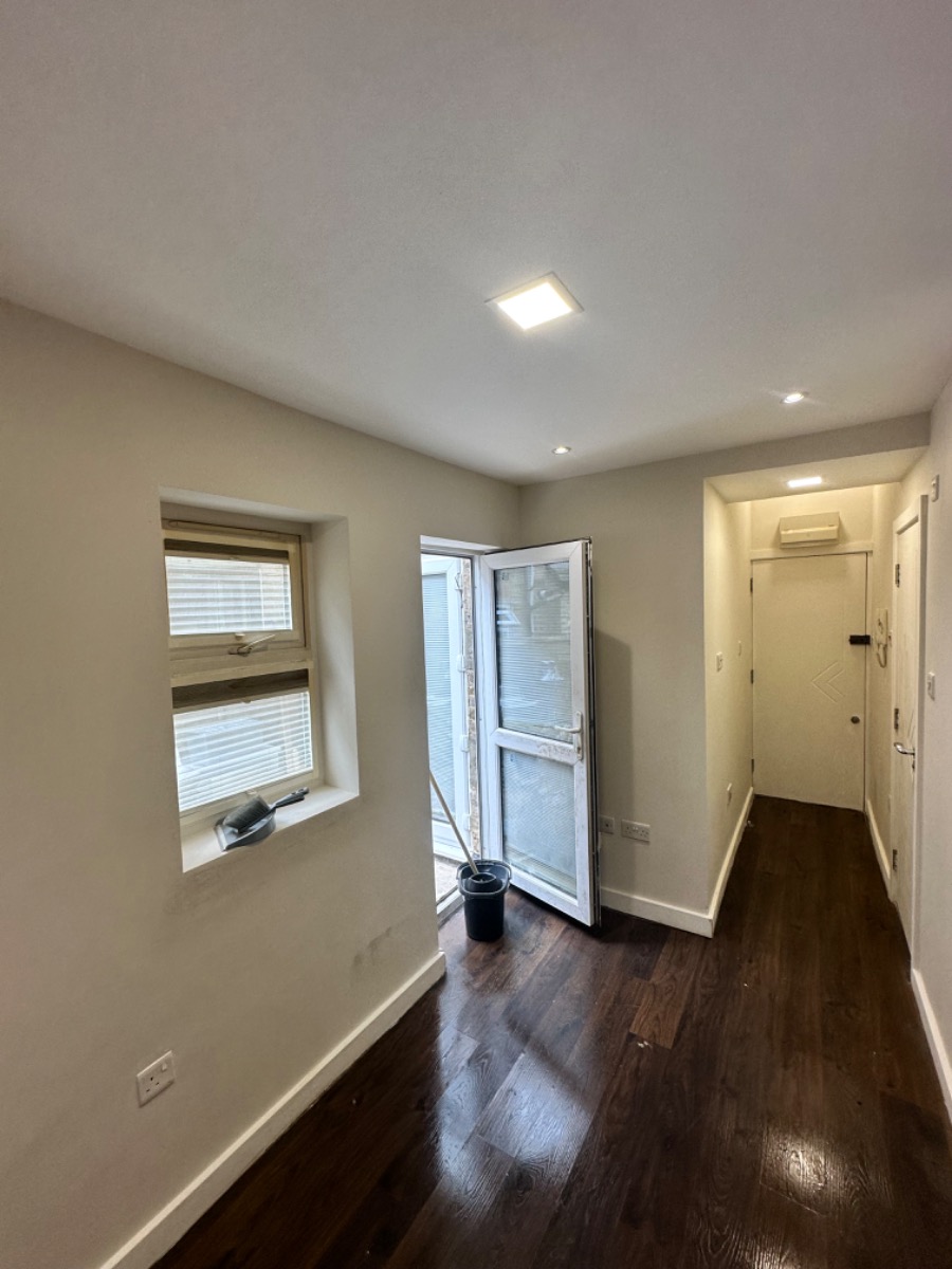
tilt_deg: -1.3
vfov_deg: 102.1
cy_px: 634
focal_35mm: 14
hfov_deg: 85.7
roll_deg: -0.1
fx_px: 513
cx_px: 476
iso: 80
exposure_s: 1/100
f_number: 2.2
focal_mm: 2.22
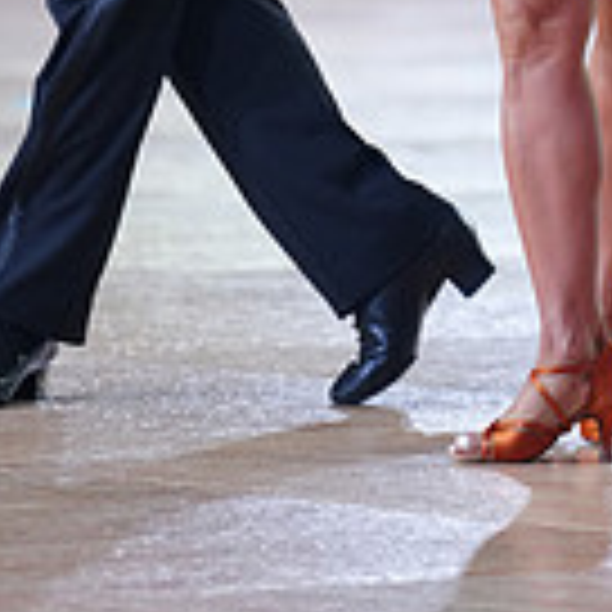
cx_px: 430
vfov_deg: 3.2
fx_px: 10841
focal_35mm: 542
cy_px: -459
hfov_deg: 3.2
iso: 800
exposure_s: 1/500
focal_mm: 150
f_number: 2.8
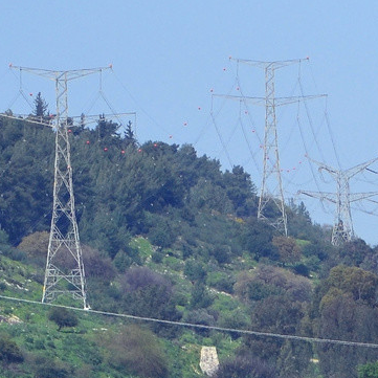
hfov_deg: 2.5
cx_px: 851
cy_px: 560
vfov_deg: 2.5
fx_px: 8787
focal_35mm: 711
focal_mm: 105
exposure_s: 1/500
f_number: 11
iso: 280
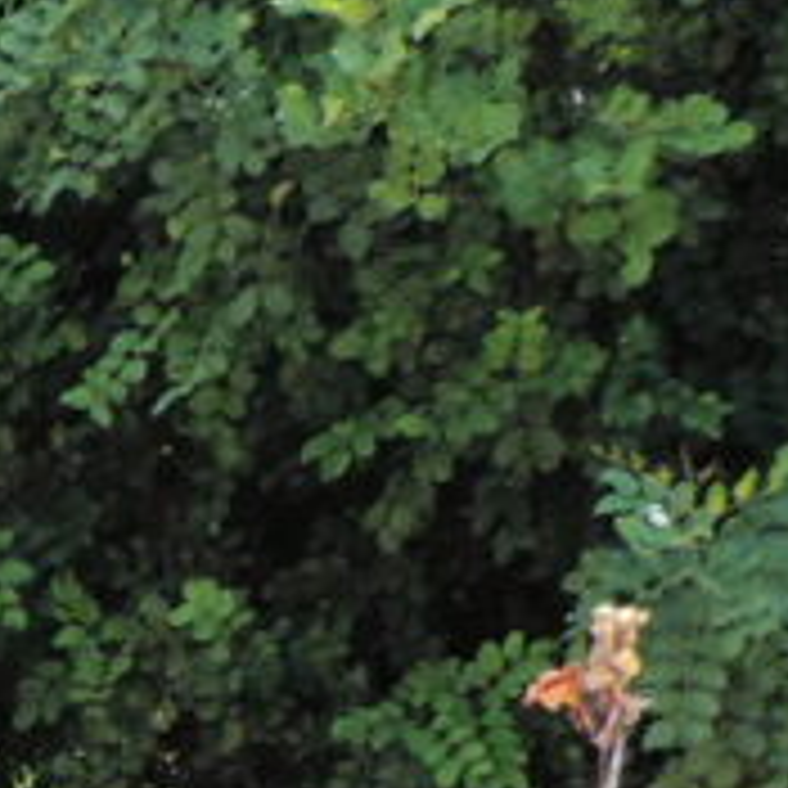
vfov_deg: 9.7
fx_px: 4404
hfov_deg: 8.9
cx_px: -1319
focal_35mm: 171
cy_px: 1459
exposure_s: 1/160
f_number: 3.2
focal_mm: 5.8
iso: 80
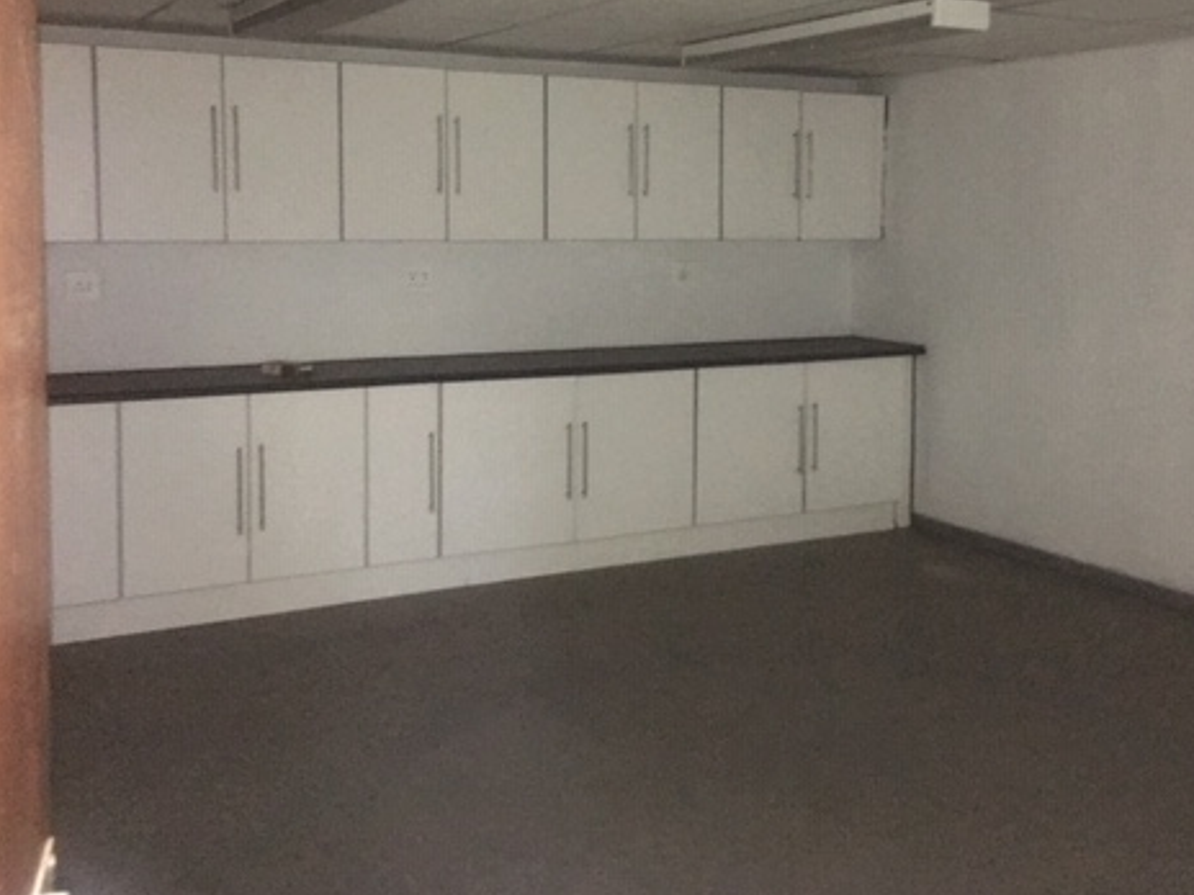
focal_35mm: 40
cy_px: 309
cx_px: 687
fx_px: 1380
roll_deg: +0.0
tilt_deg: -4.7
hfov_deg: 46.6
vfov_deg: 35.7
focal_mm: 4.15
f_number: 2.2
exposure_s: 1/17
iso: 640
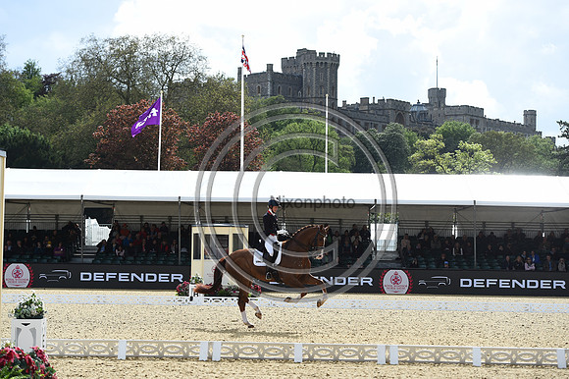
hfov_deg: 23.7
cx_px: 284
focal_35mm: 86
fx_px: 1358
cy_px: 190
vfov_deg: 15.9
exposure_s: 1/1250
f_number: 4.5
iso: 180
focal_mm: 86
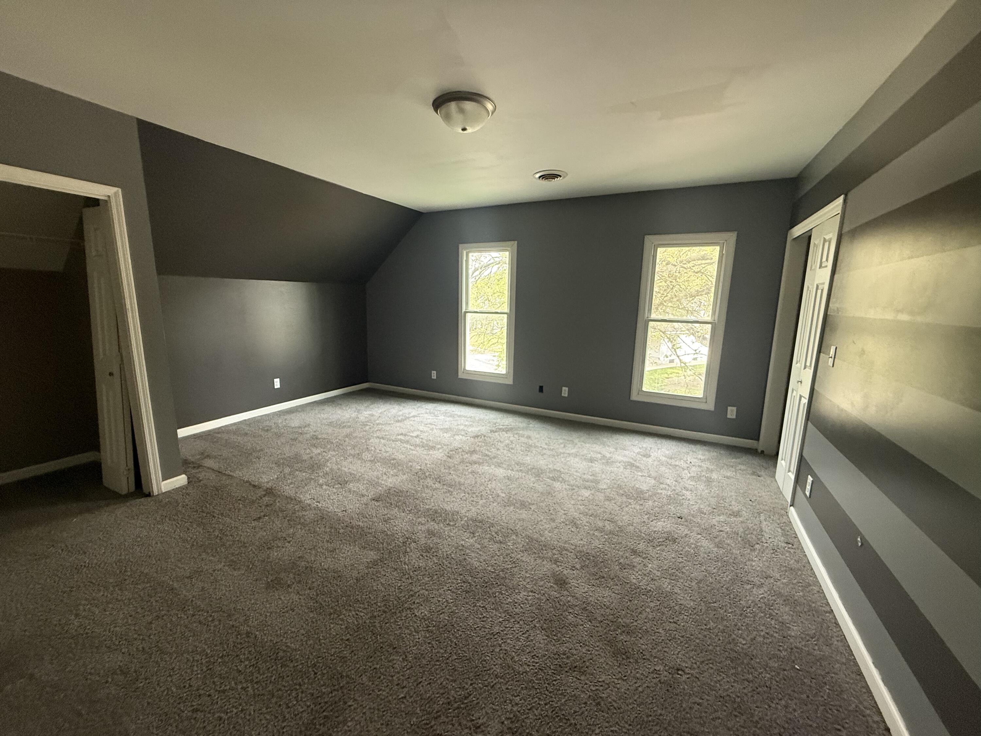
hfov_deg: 102.1
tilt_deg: -9.7
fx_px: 397
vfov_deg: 85.7
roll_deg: -0.4
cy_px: 368
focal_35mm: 14
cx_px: 490
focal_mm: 2.22
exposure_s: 1/60
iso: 500
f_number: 2.2
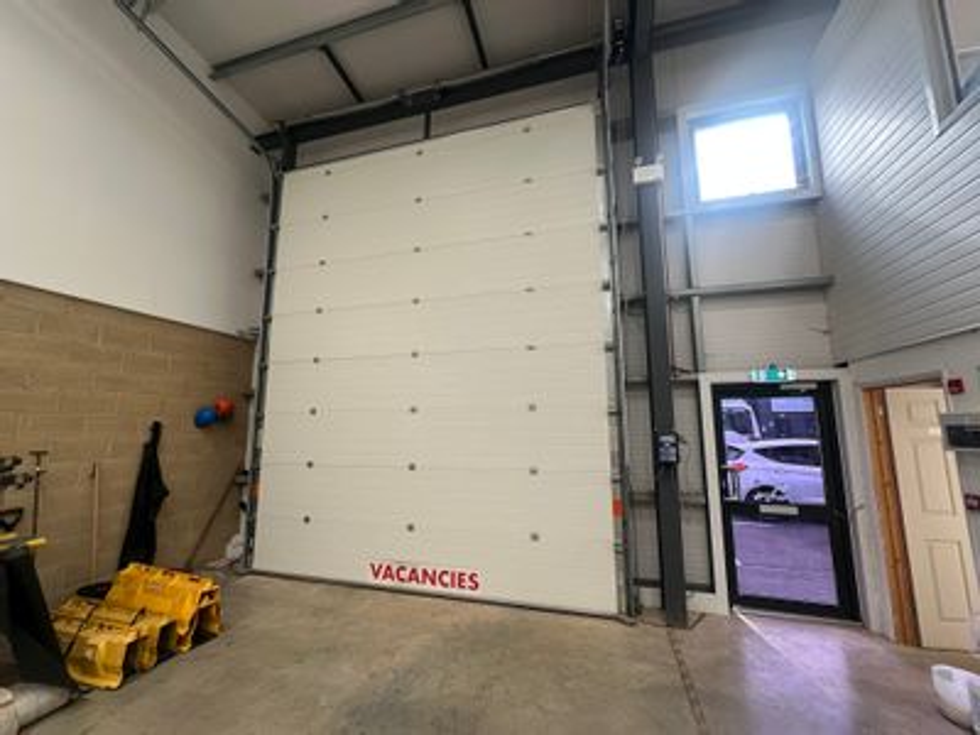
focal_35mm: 14
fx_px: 396
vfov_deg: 85.7
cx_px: 490
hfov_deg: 102.1
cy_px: 368
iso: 80
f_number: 2.2
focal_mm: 2.22
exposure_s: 1/99
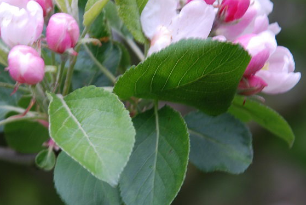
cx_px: 105
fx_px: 3428
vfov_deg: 3.4
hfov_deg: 5.1
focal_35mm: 403
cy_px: 102
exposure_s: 1/8
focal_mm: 155
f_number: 6
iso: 100
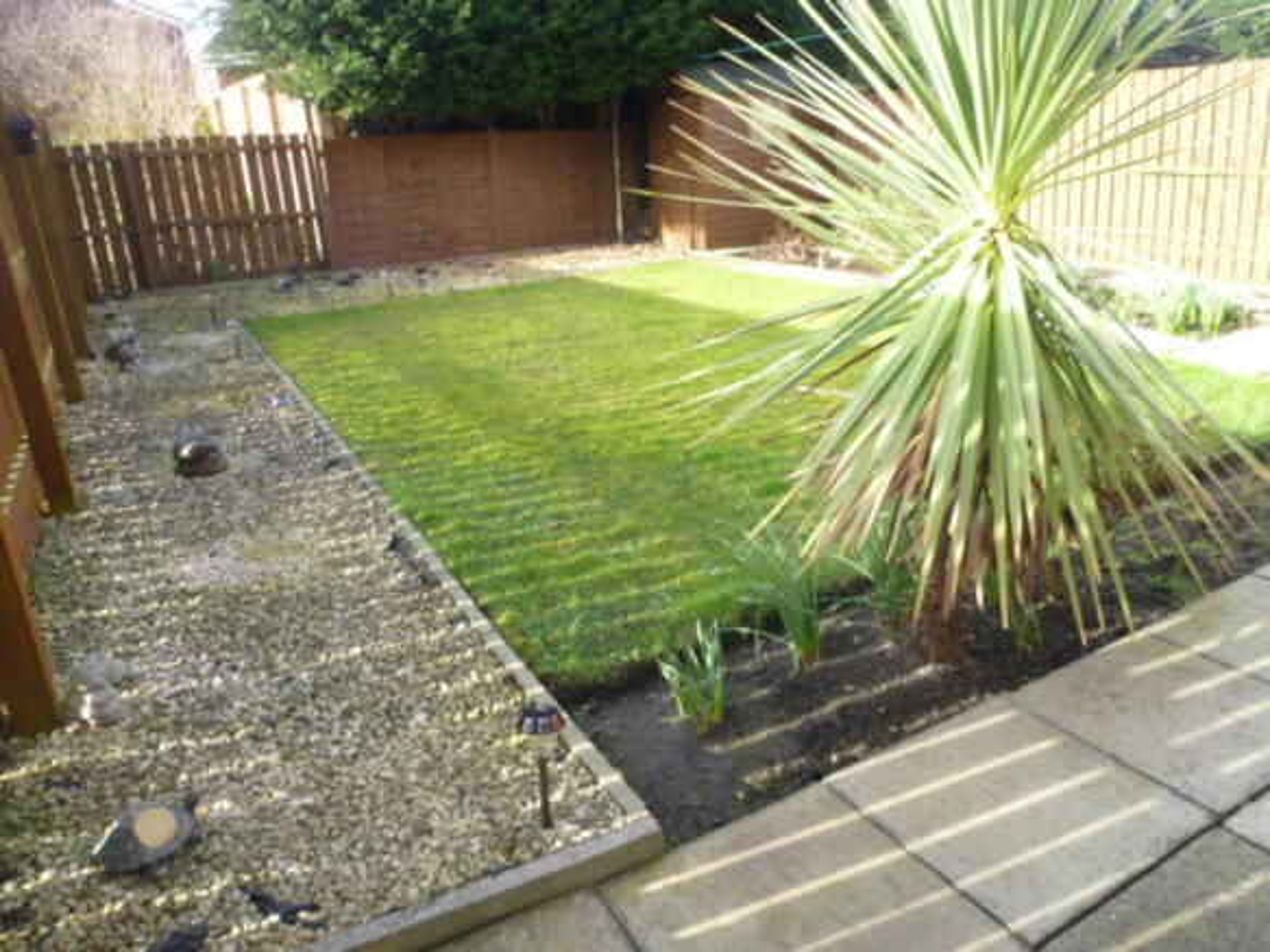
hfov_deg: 69.4
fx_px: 917
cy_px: 476
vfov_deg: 54.9
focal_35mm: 25
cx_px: 635
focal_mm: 4.5
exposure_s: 1/100
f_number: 2.8
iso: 100
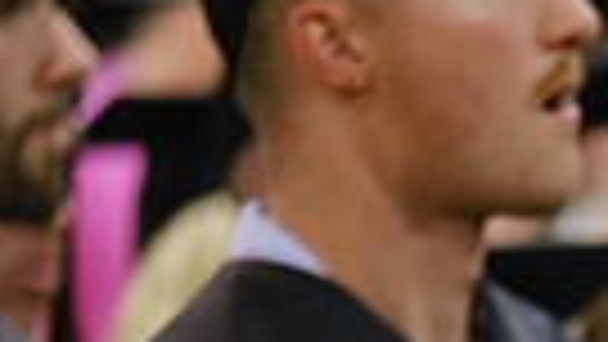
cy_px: 790
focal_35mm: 948
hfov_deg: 2.3
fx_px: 15286
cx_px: 1193
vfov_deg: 1.3
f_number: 2.8
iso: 1250
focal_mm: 140
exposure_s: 1/125
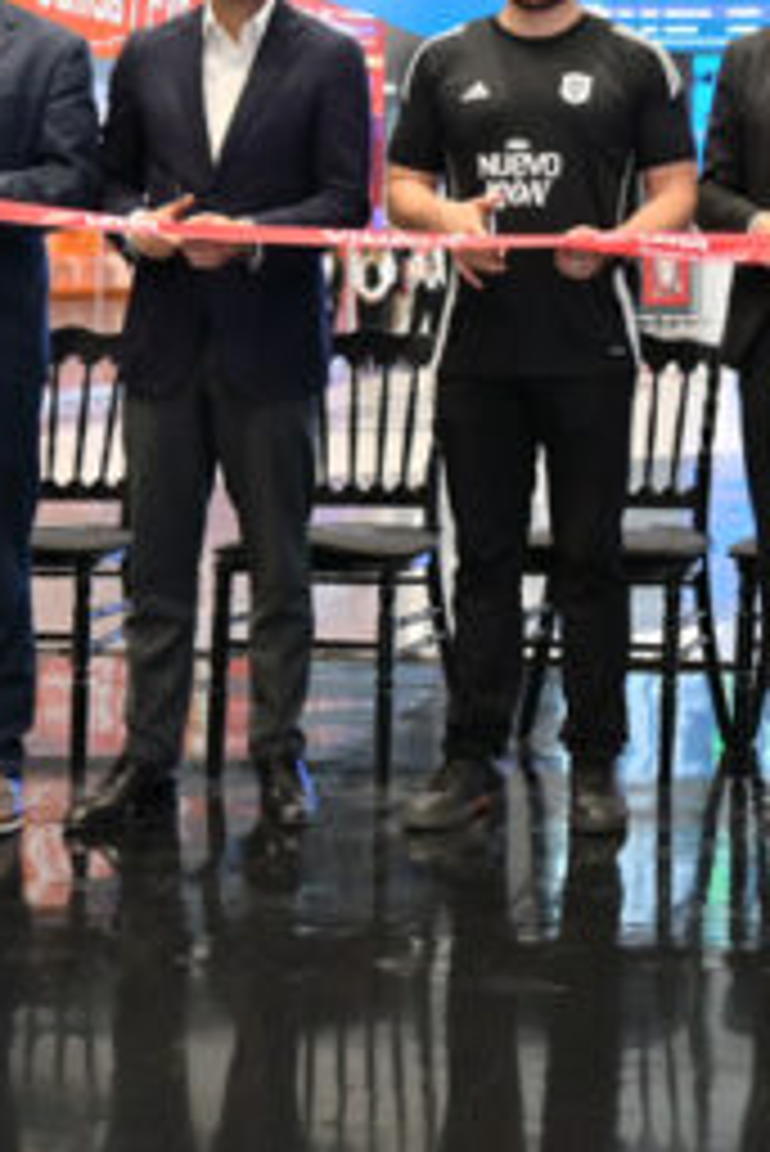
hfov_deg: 18.2
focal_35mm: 72
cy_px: 220
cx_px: 878
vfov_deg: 27.5
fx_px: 2307
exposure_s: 1/125
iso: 400
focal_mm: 16
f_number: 2
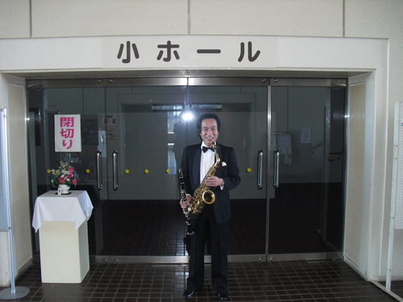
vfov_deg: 39.7
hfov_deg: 51.4
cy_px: 151
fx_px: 419
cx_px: 202
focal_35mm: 36
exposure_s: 1/60
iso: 400
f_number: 3.1
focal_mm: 6.3
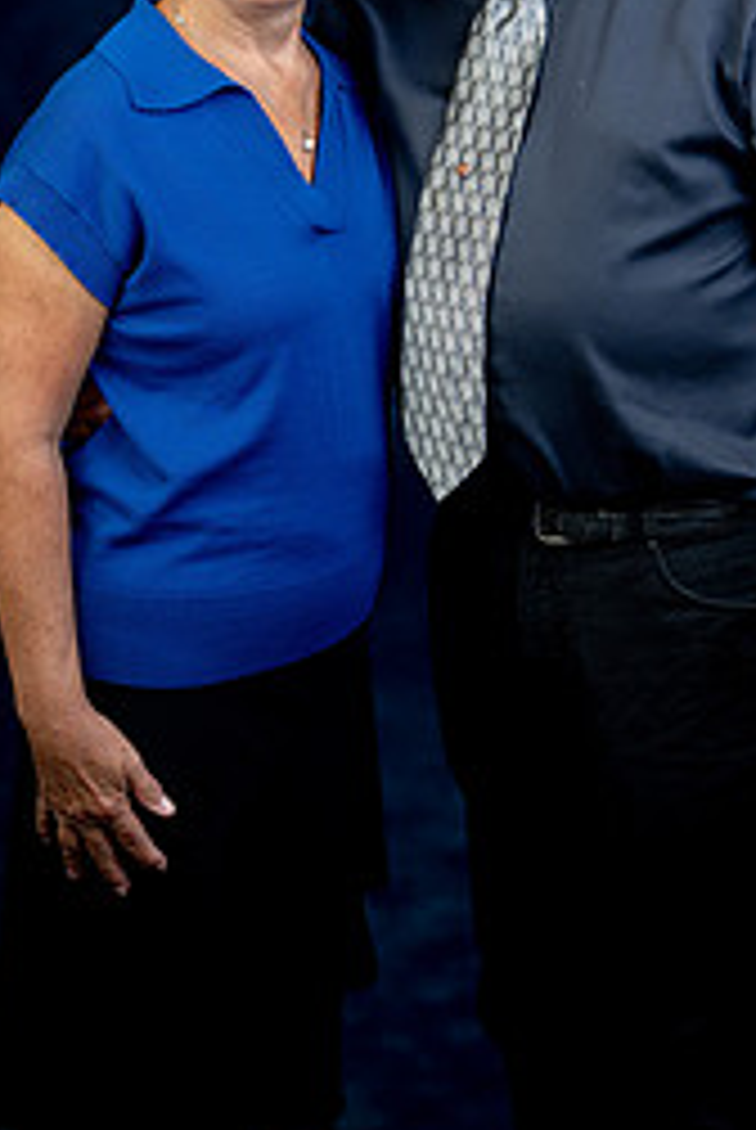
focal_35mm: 68
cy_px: 230
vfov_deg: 29.0
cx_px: 446
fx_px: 2136
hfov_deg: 20.1
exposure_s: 1/200
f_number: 4.5
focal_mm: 38
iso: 200
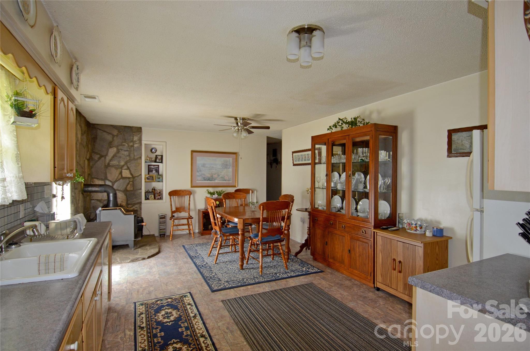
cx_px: 265
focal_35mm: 18
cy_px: 176
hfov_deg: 90.1
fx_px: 264
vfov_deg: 67.1
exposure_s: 1/80
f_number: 4
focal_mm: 12
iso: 400
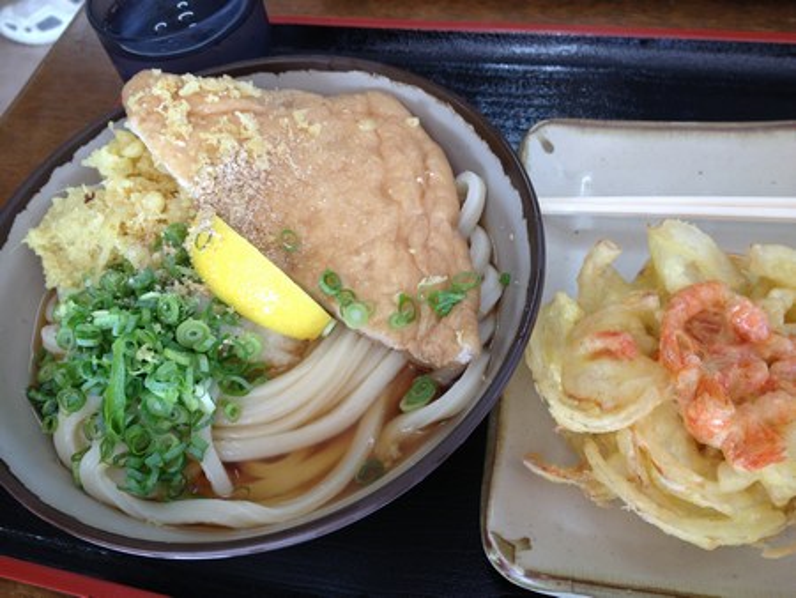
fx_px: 805
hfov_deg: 52.6
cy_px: 299
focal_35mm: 35
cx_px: 398
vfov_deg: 40.7
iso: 64
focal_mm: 4.28
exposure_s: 1/60
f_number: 2.4
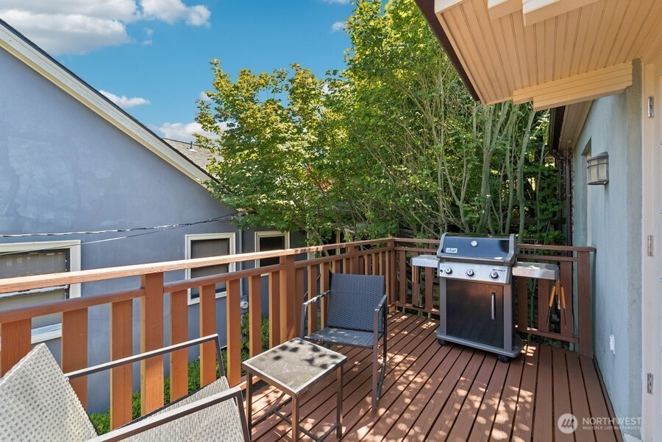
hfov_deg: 104.3
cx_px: 331
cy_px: 221
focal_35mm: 14
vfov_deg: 81.2
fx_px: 257
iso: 200
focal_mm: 14
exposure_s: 1/80
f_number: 8
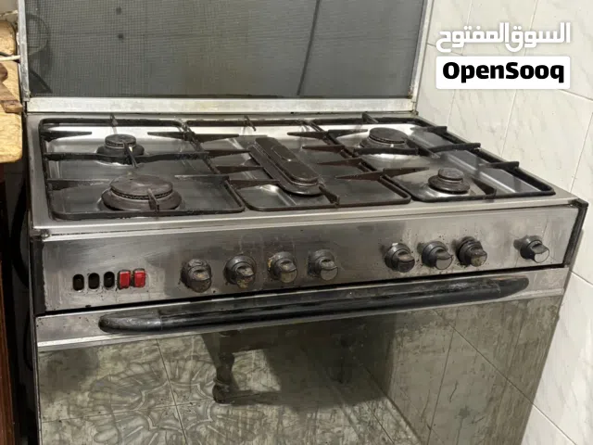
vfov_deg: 53.1
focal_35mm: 26
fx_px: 445
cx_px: 296
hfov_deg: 67.3
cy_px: 222
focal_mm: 5.96
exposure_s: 1/33
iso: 400
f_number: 1.6
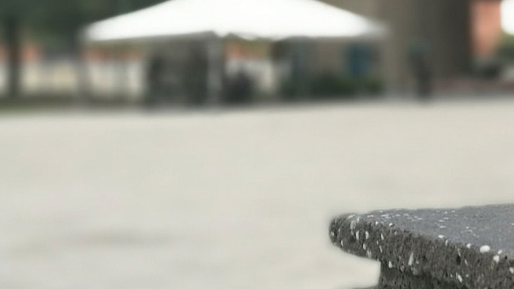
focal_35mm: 78
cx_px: 665
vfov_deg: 15.1
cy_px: -37
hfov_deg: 23.9
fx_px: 1063
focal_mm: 4.5
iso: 50
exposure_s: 1/517
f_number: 4
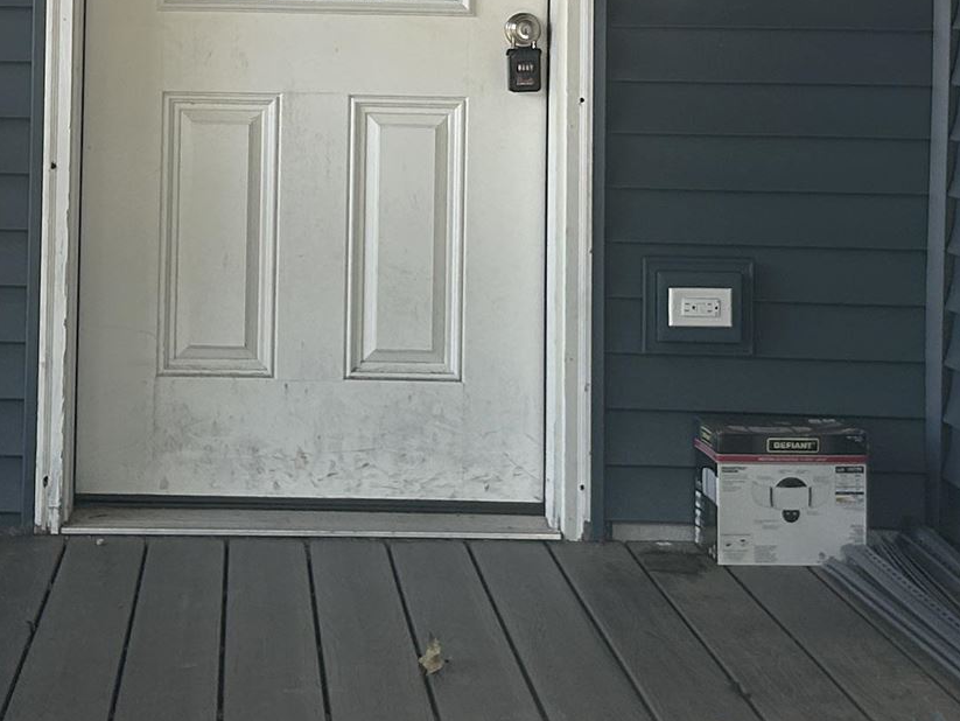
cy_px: 4
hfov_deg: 20.1
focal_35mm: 97
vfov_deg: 15.0
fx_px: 2691
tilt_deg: +0.7
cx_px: 276
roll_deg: -1.1
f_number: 1.5
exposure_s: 1/443
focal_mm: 5.7
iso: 50
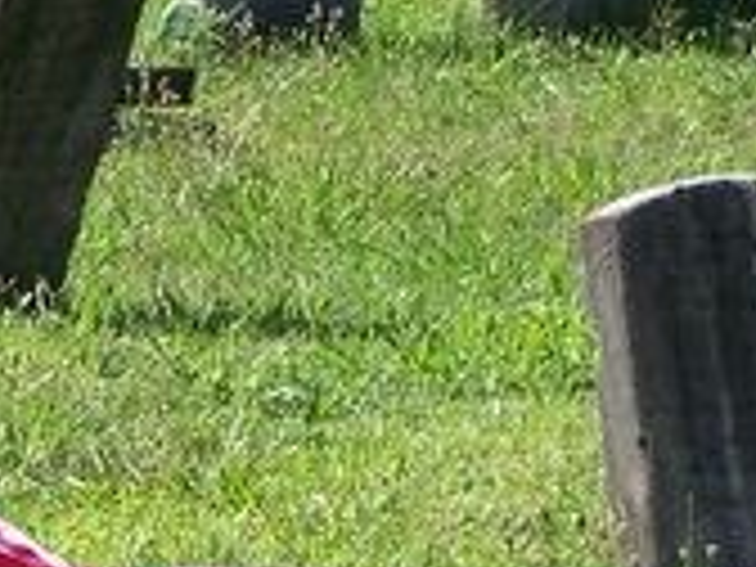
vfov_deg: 3.3
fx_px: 9784
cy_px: 40
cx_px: -261
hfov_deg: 4.4
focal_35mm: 448
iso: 64
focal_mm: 15.6
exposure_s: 1/500
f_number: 3.2
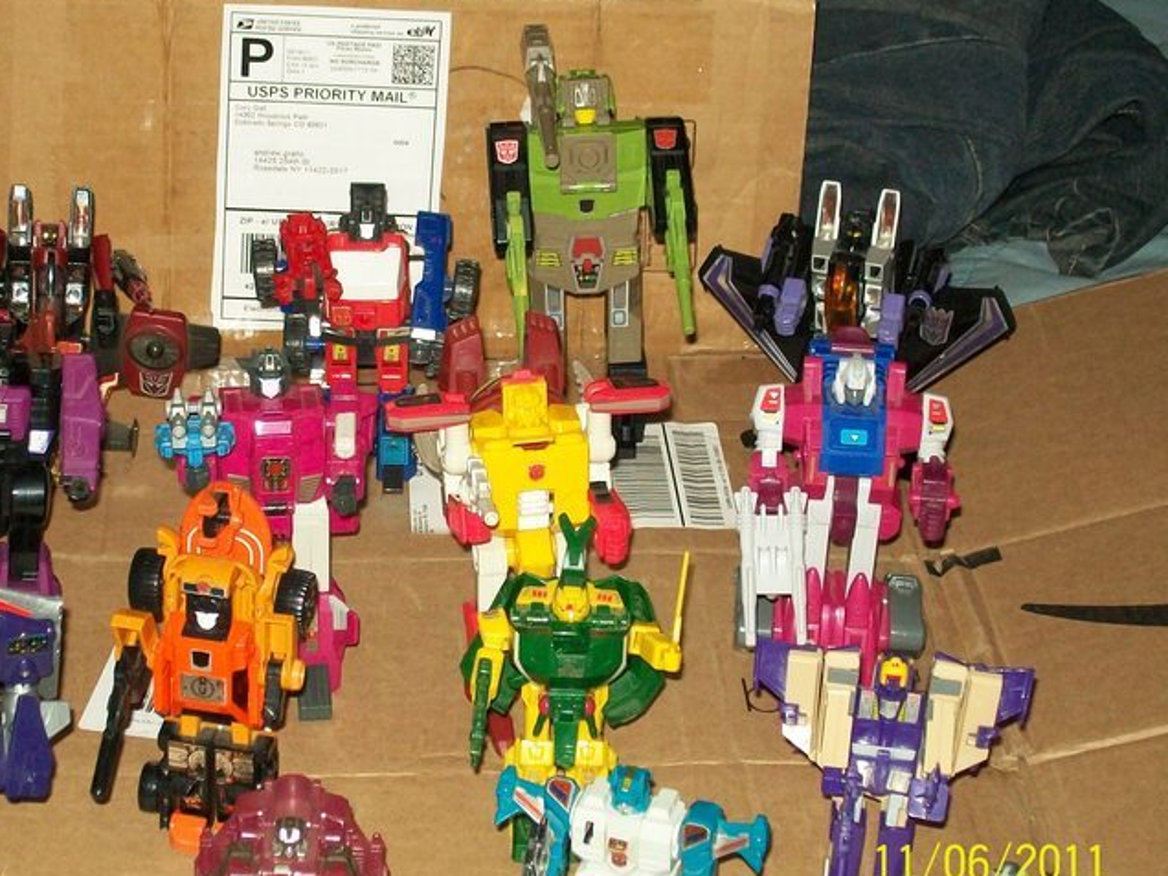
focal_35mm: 88
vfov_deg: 16.8
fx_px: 2969
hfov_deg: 22.2
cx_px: 448
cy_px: 435
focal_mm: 11.6
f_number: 3.8
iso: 160
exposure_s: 1/100
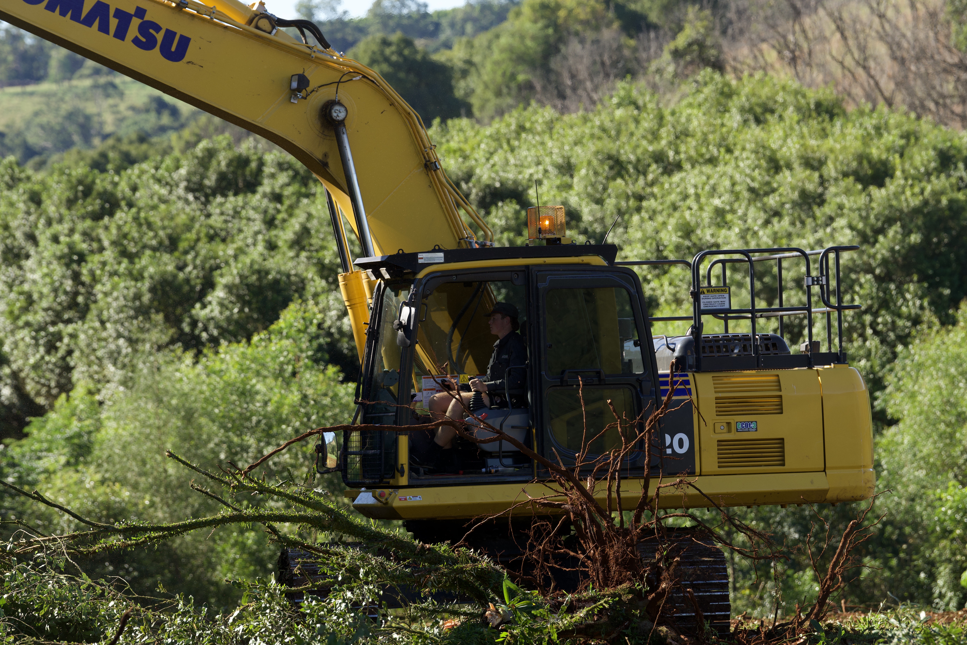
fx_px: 6325
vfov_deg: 5.8
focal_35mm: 236
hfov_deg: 8.7
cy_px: 322
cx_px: 484
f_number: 4
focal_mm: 157
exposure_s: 1/640
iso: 160
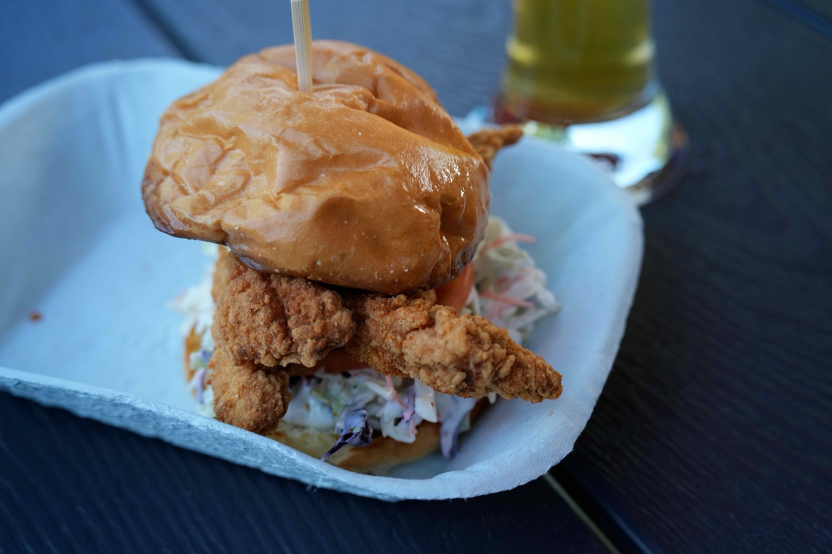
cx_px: 416
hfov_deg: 39.6
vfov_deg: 27.0
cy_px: 277
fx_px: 1155
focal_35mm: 50
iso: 800
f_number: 5
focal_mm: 50
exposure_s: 1/250
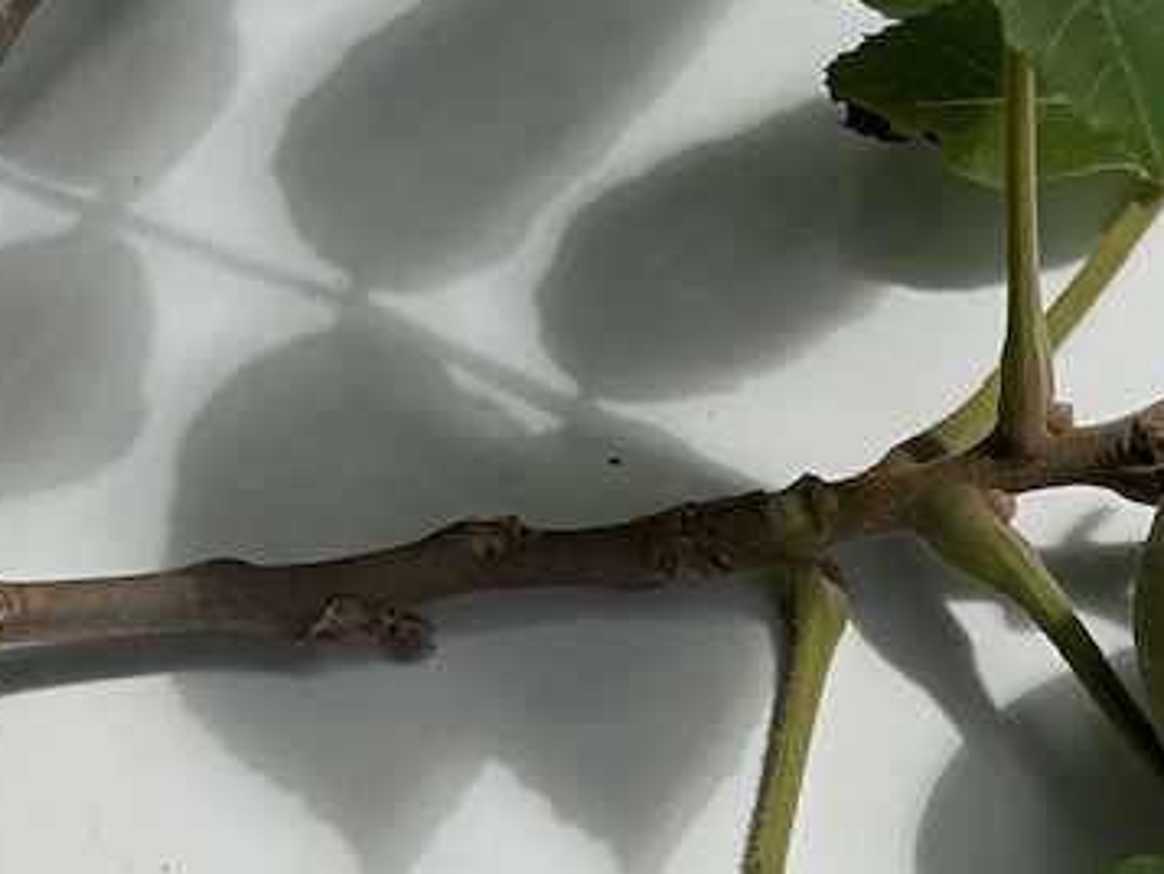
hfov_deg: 17.0
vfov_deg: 13.8
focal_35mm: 104
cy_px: 1037
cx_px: 1777
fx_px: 3498
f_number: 1.8
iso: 16
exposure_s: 1/1250
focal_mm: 3
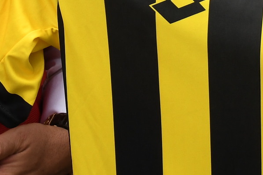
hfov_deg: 10.7
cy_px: -161
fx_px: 1409
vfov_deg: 6.9
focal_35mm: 193
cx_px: 155
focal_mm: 28
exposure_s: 1/320
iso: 400
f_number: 9
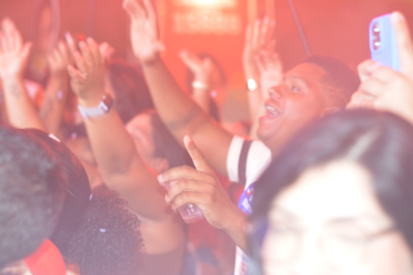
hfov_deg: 27.0
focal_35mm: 75
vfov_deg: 18.2
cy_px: 138
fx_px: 860
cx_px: 206
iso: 720
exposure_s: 1/60
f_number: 2.8
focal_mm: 50
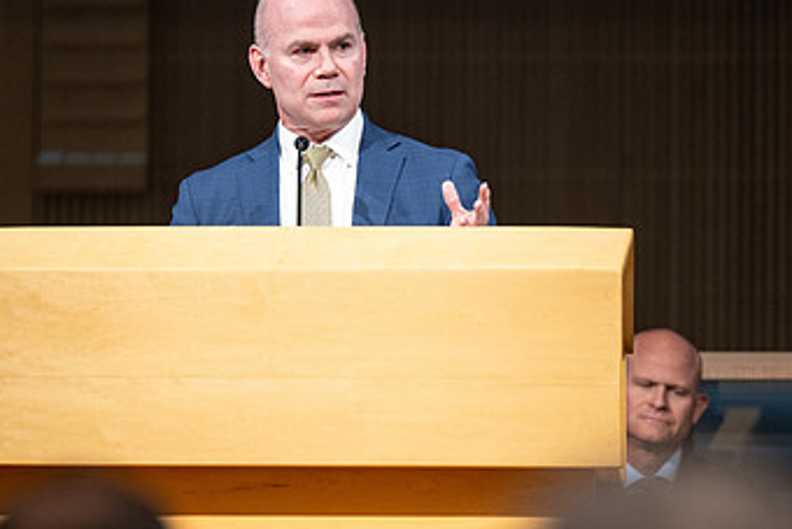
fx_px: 7637
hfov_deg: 5.9
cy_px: 367
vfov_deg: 4.0
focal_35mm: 347
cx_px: 426
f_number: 2.8
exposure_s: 1/400
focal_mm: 200
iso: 1250
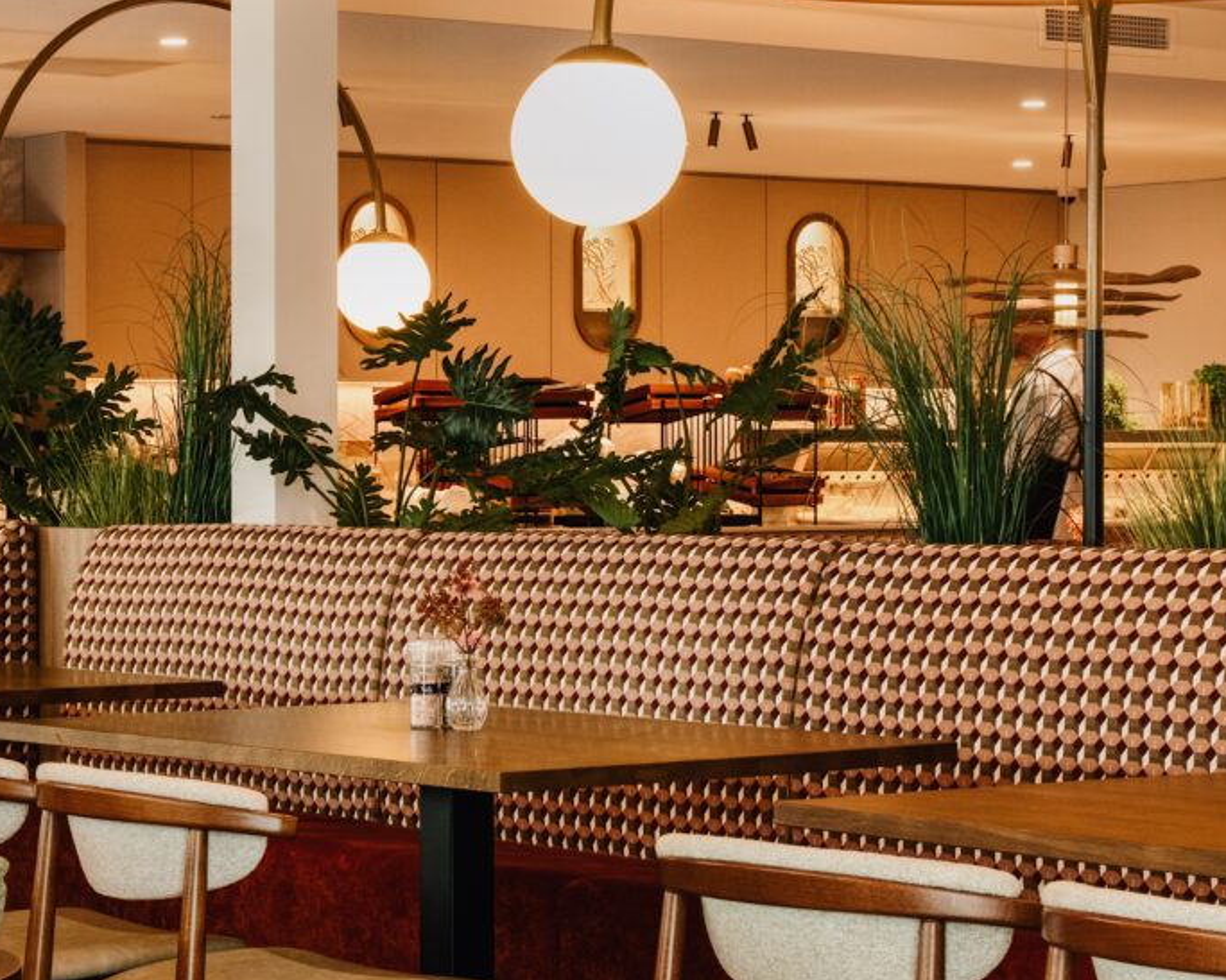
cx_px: 410
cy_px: 498
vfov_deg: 15.5
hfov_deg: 19.3
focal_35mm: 99
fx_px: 3592
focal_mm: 31.4
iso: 320
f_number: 9
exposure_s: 1/2
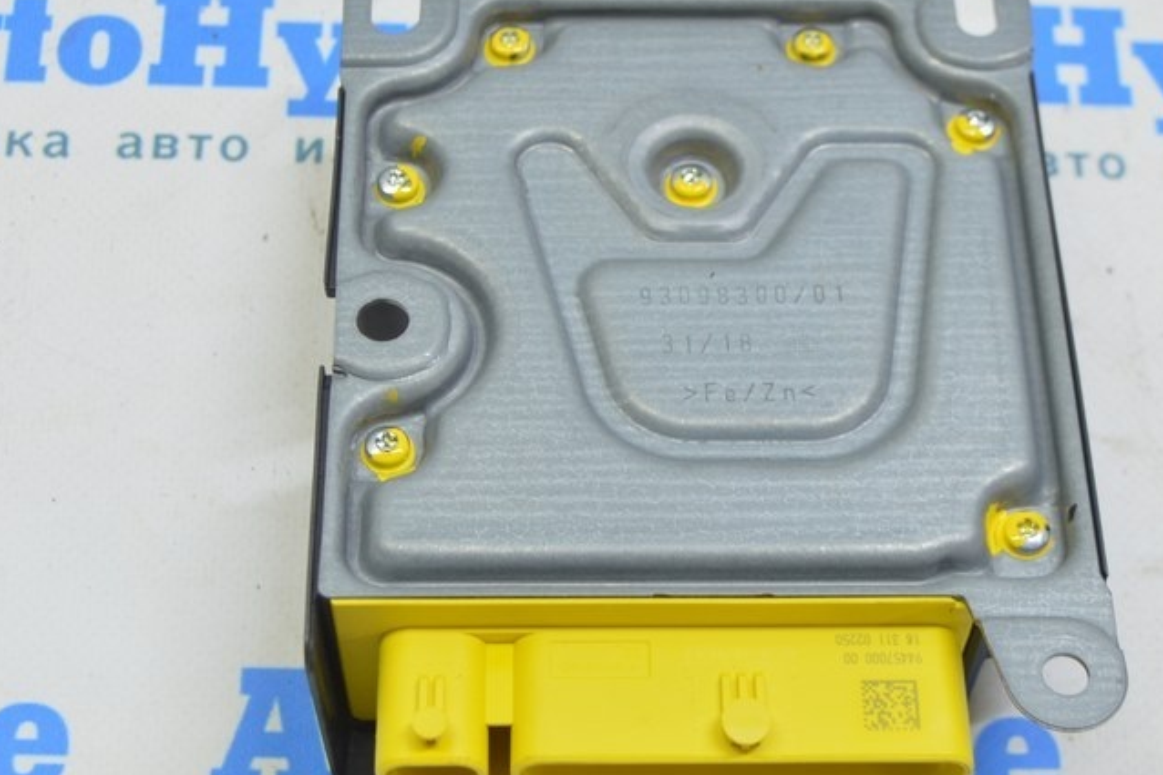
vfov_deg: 17.7
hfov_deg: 26.3
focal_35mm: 77
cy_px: 393
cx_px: 602
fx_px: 2487
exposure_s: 1/20
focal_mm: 32
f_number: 5.6
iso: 400
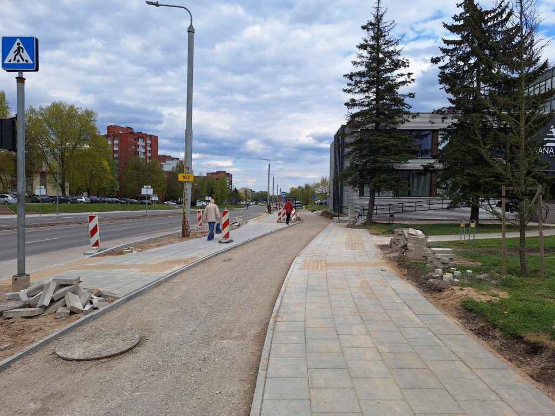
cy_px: 208
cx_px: 278
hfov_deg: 73.9
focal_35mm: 23
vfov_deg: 58.9
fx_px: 369
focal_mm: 5.54
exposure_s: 1/1949
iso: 40
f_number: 1.8
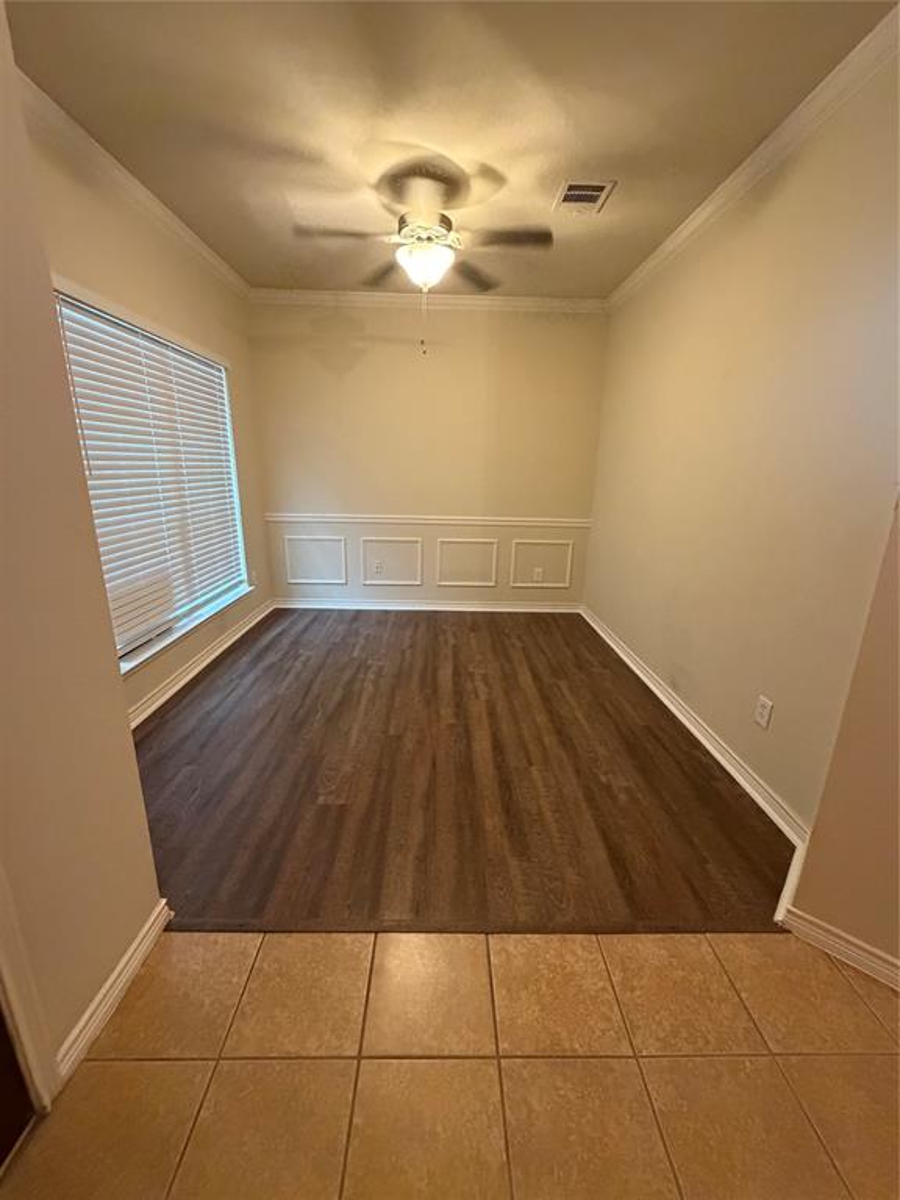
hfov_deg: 85.7
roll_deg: -2.2
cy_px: 600
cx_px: 450
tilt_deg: -15.3
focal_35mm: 14
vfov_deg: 102.1
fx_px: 485
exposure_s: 1/60
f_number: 2.2
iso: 800
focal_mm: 2.22
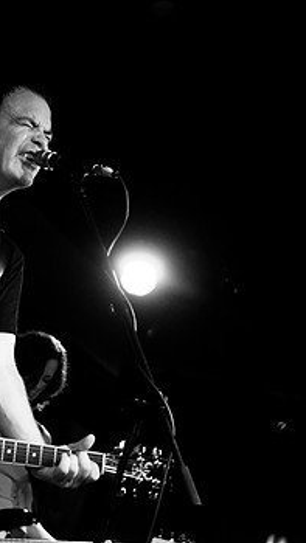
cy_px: 283
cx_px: 37
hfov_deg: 15.3
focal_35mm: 78
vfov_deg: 27.2
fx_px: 1125
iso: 1000
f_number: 1.8
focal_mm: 30
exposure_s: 1/100
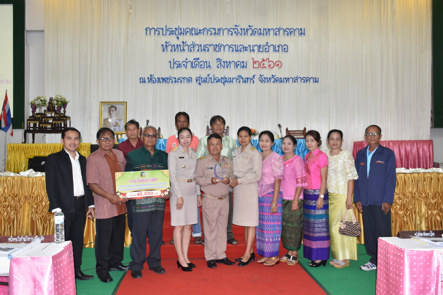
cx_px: 222
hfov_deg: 55.1
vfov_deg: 38.4
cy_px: 148
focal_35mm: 34
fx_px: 425
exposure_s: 1/60
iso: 800
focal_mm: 23
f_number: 5
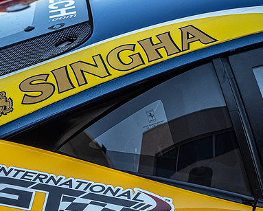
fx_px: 506
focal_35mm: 65
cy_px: 148
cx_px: 88
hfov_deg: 28.9
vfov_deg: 23.4
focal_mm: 22
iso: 200
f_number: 2.8
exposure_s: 1/1000
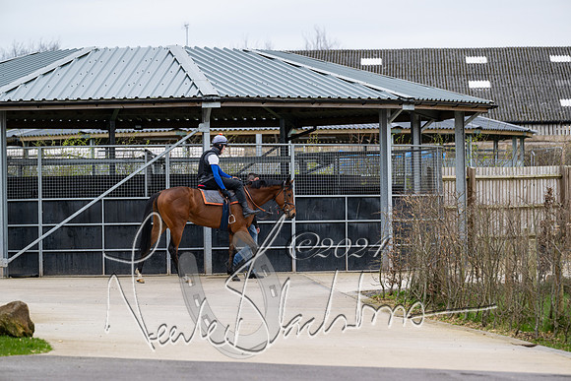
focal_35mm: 200
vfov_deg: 6.9
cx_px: 286
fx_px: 3173
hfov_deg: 10.3
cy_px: 190
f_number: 5
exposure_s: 1/500
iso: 200
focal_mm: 200
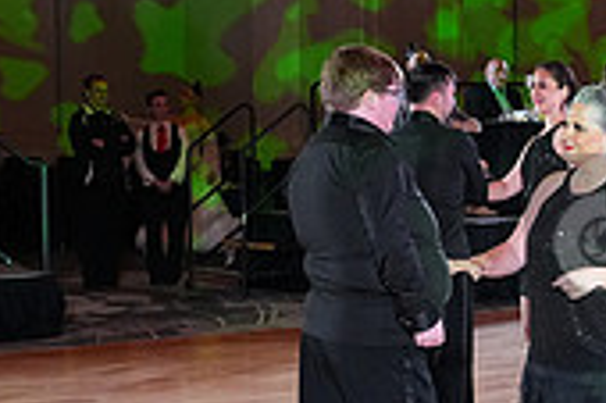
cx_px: 913
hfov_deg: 16.1
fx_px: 1951
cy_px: 248
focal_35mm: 116
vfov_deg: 11.8
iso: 5000
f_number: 5
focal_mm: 34
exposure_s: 1/400
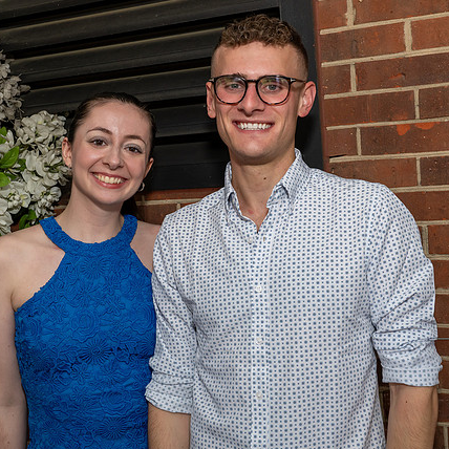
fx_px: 719
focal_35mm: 49
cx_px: 208
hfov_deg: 34.7
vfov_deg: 34.6
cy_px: 194
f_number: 7.1
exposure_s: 1/250
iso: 640
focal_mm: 33
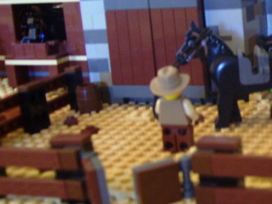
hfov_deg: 23.7
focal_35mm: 78
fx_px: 613
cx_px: 284
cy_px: 83
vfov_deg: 18.9
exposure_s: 1/8
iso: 160
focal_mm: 6
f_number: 2.7
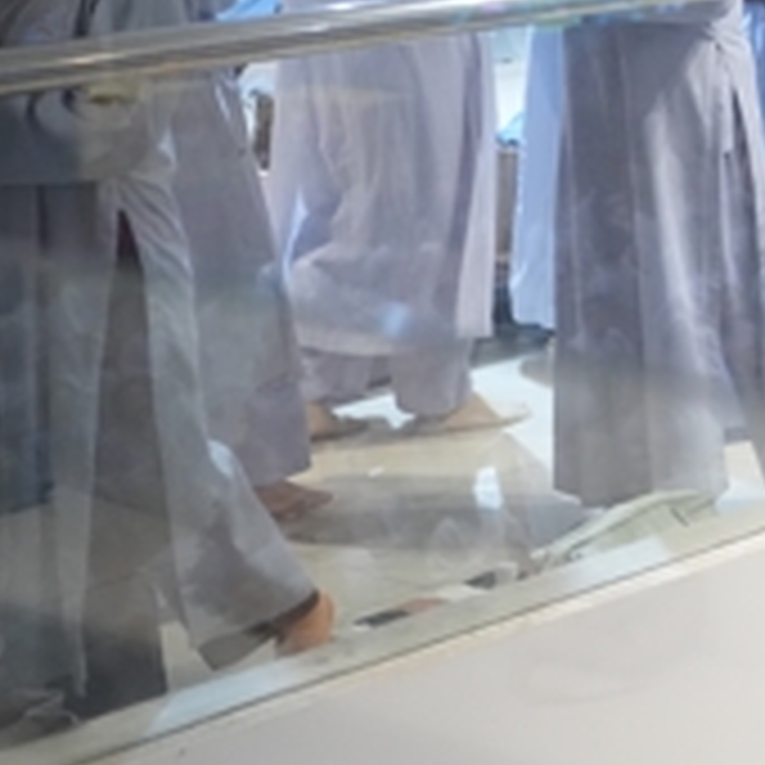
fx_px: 2850
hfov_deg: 13.5
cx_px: 1440
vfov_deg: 15.0
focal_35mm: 114
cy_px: 16
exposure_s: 1/400
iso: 5000
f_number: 2
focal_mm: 35
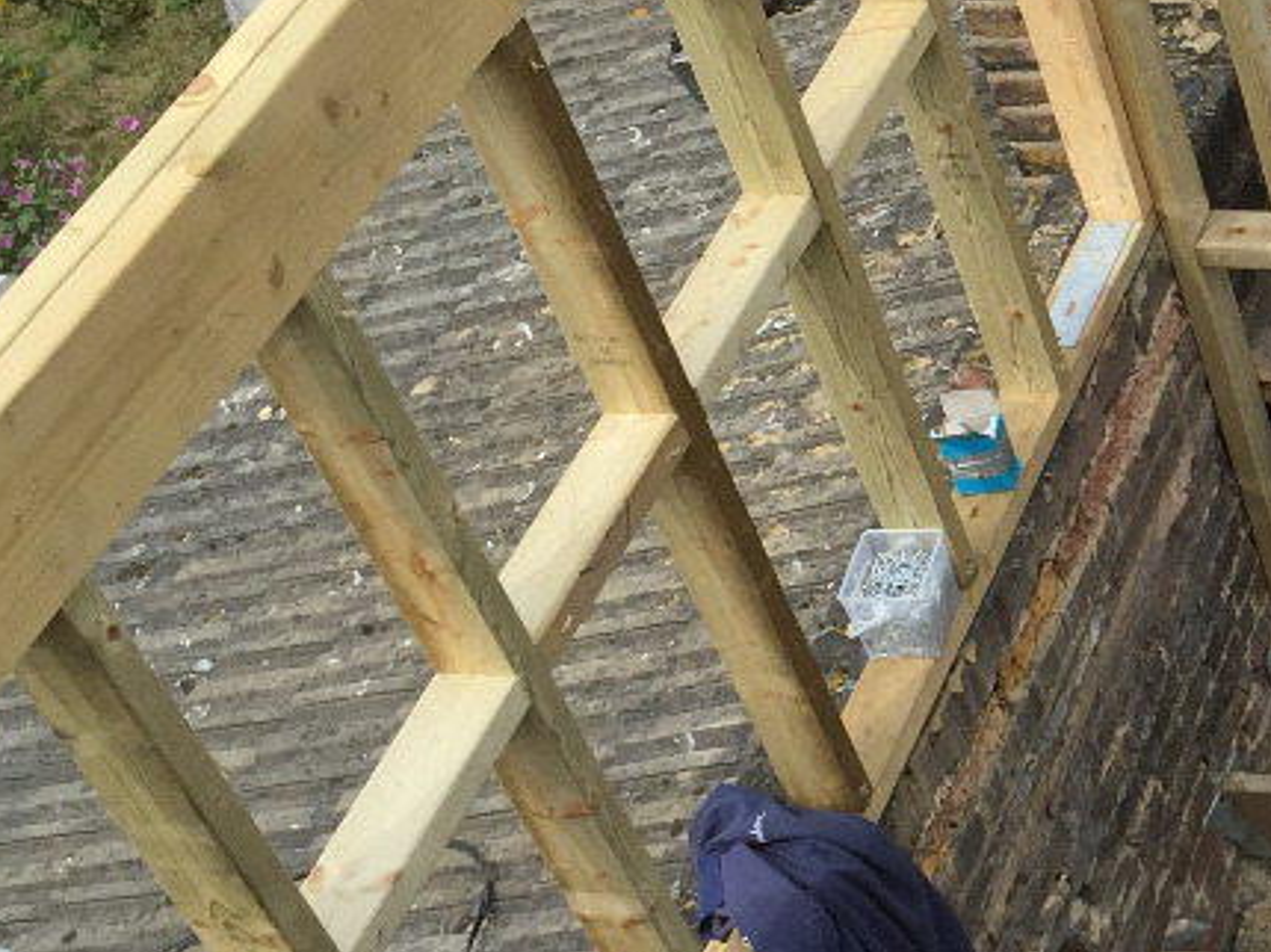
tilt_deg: -42.5
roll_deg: +9.7
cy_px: 414
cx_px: 1643
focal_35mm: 81
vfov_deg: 18.2
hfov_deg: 21.8
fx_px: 2972
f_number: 2.2
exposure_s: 1/1464
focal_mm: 4.15
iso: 32
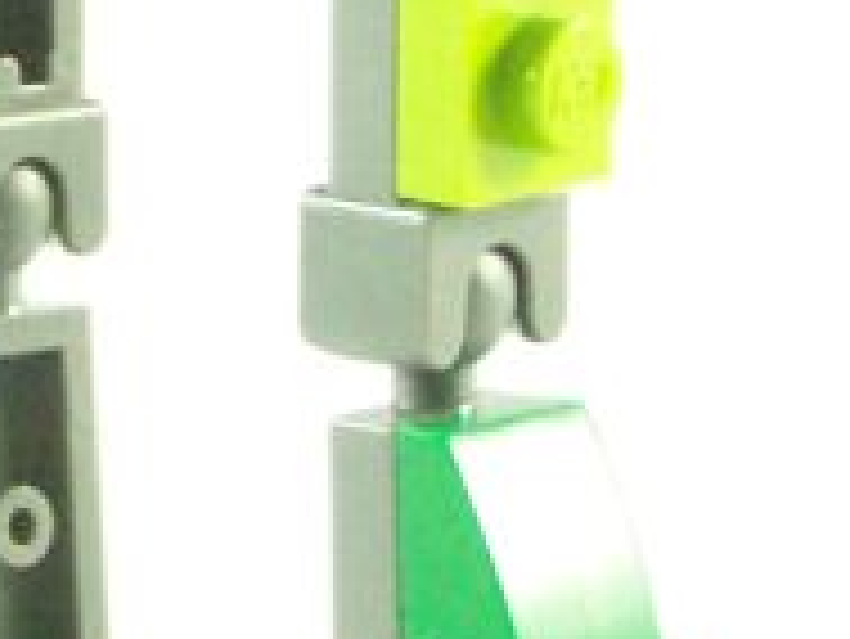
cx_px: 297
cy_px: -94
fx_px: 7863
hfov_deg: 6.2
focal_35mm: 320
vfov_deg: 4.6
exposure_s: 1/60
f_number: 4
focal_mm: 9.8
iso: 400
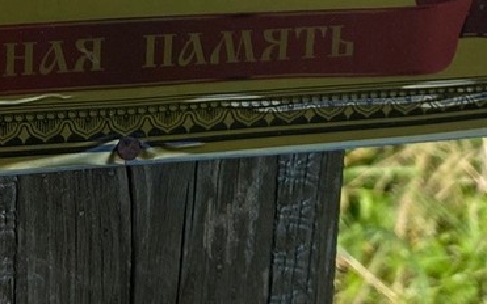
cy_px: -246
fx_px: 1420
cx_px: 26
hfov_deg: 19.0
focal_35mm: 107
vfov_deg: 11.4
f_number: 1.8
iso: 32
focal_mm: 4.25
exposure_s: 1/1543
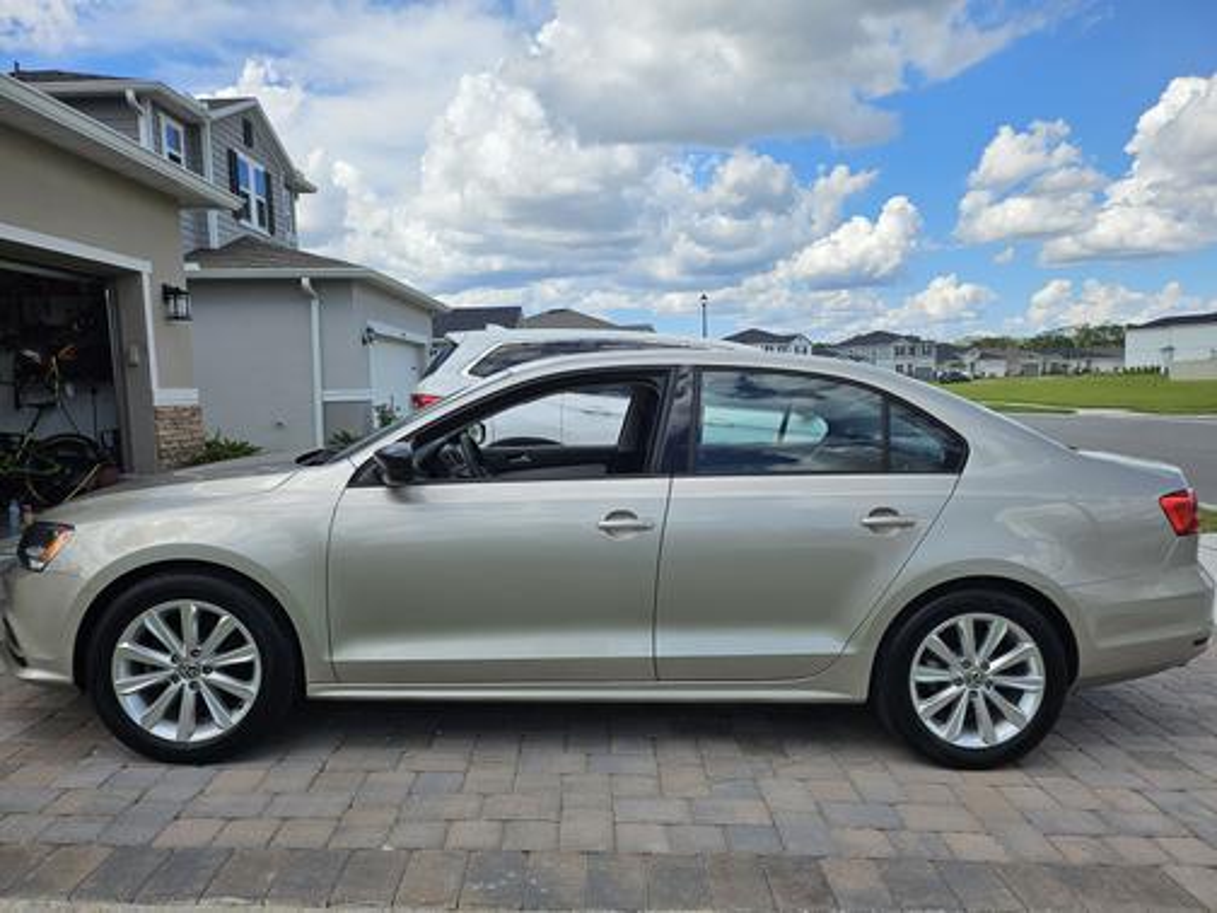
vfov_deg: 56.8
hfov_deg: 71.6
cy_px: 456
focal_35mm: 24
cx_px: 608
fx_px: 844
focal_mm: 5
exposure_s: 1/4807
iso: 50
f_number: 1.8
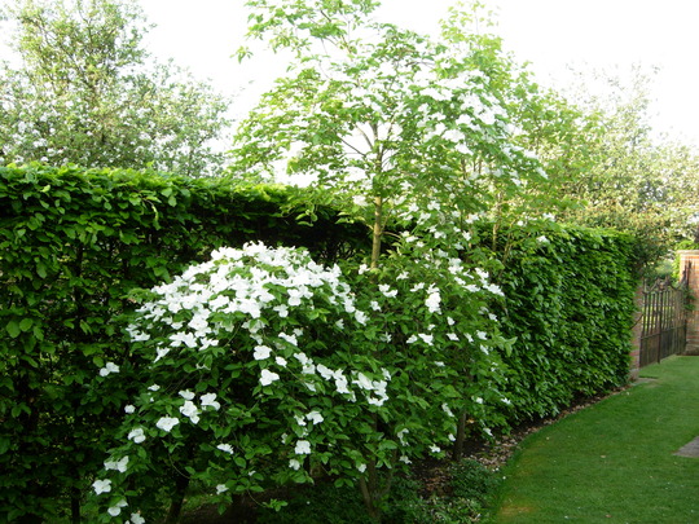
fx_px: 727
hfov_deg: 51.4
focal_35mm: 36
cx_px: 350
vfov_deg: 39.7
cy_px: 262
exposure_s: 1/90.5
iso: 50
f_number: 3.4
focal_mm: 7.5
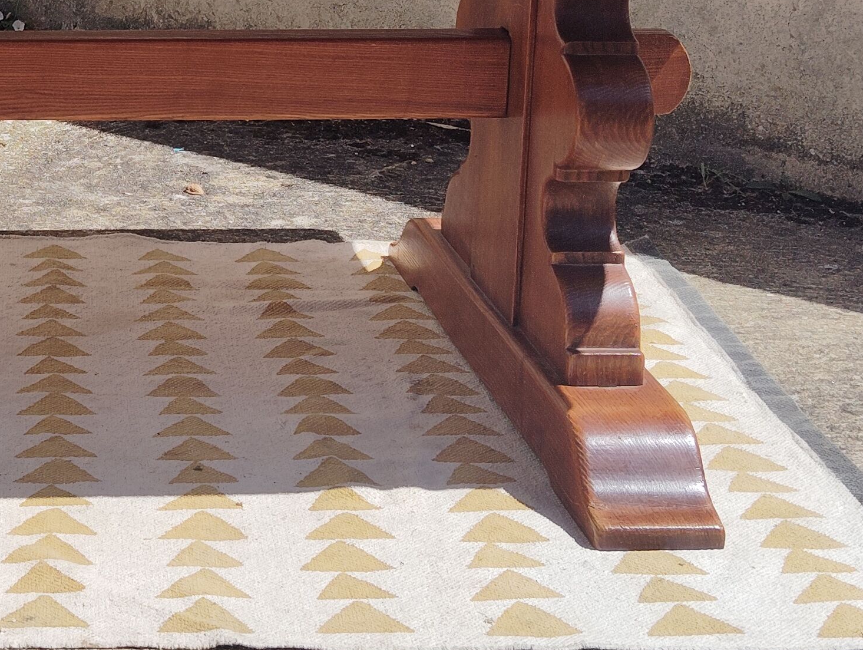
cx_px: 21
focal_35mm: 78
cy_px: 14
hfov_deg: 24.0
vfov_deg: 18.5
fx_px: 1947
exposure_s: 1/1027
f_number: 1.8
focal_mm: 4.22
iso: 50
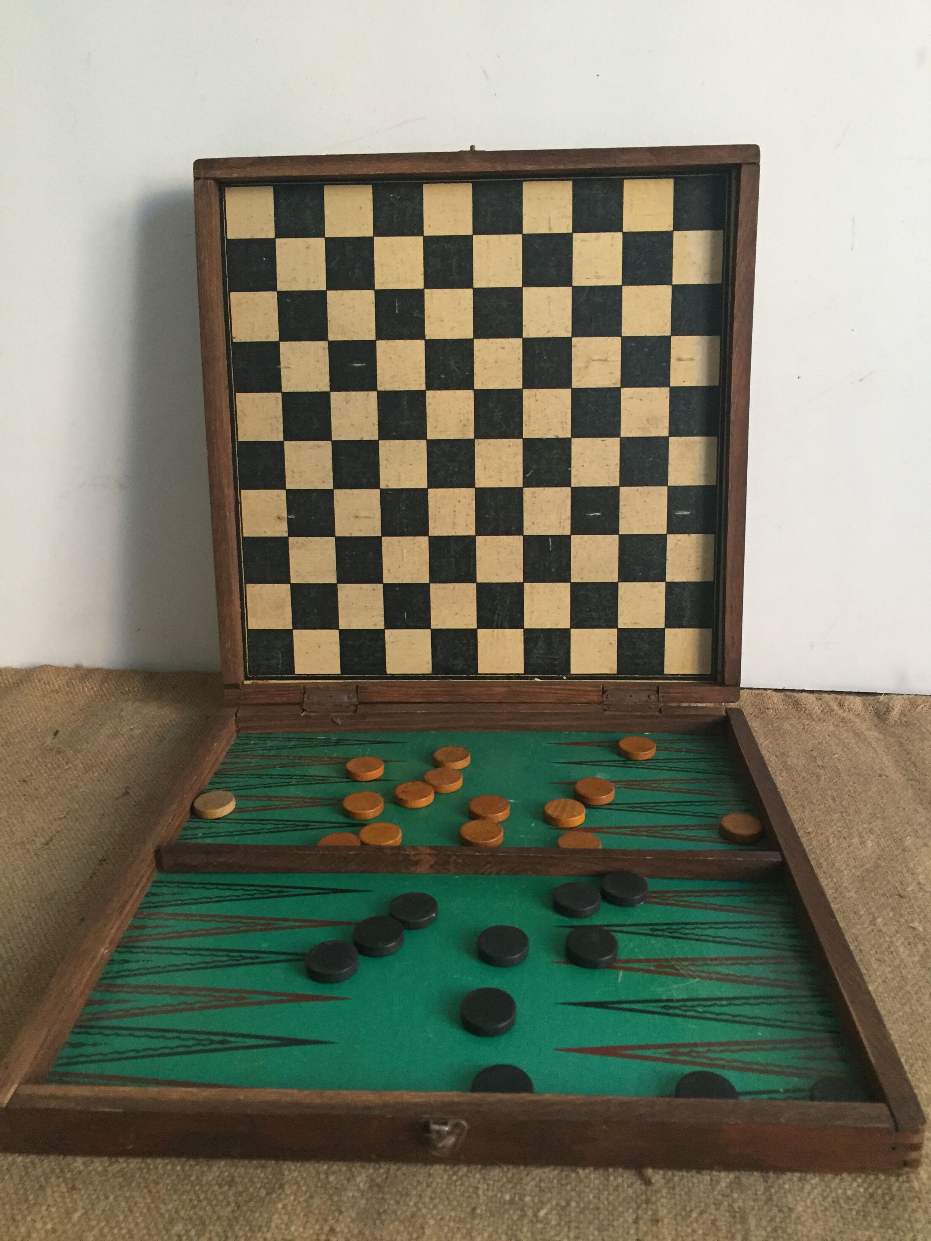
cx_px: 466
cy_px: 620
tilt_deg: -20.8
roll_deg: +2.2
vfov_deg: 61.7
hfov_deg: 48.2
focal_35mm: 29
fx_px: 1040
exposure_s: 1/33
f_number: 2.2
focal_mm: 4.15
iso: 250
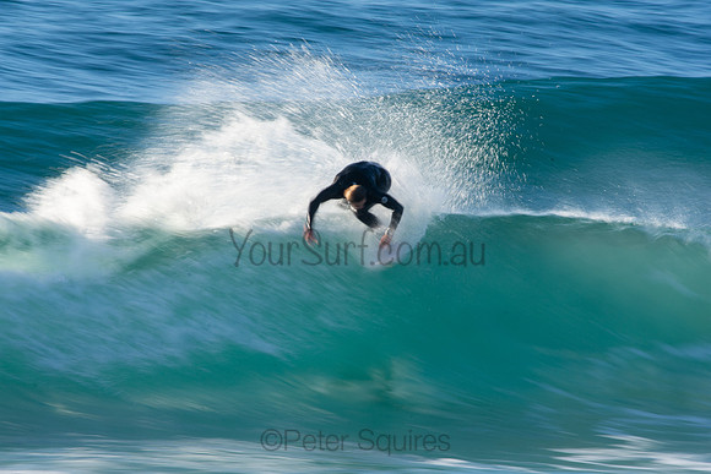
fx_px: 14815
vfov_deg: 1.8
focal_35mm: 750
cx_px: 356
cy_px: 237
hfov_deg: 2.7
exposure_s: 1/25
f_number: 20
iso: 100
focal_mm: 500
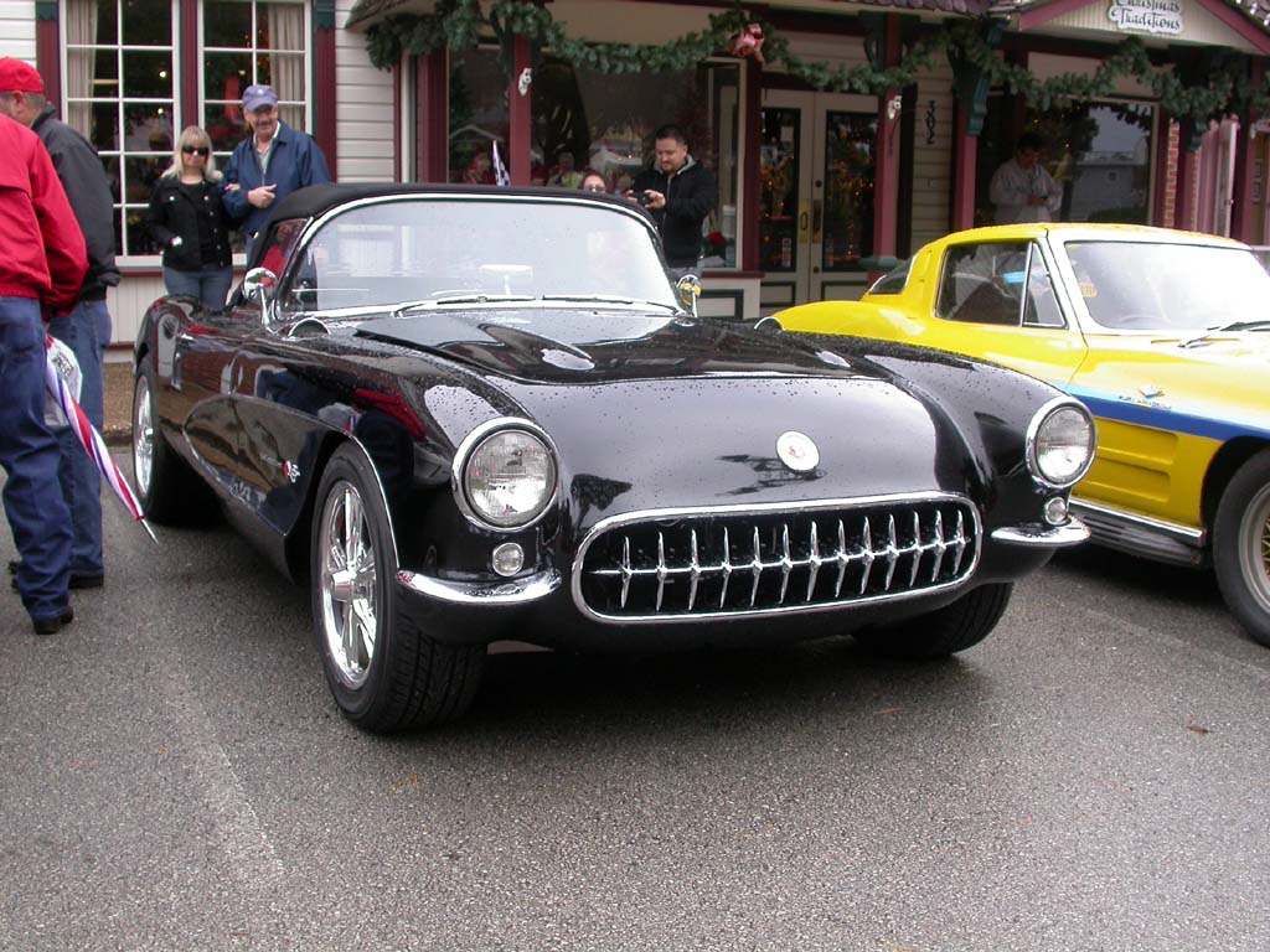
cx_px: 635
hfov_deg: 49.0
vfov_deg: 37.7
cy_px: 476
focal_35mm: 38
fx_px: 1394
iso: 100
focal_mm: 7.85
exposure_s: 1/116
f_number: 4.2
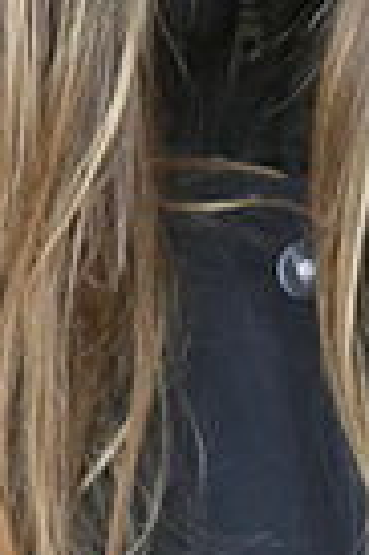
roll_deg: -0.2
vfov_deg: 9.5
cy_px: 105
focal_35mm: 217
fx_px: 3345
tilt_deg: -12.6
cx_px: 237
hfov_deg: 6.3
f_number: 2.8
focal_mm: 6.6
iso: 50
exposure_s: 1/95
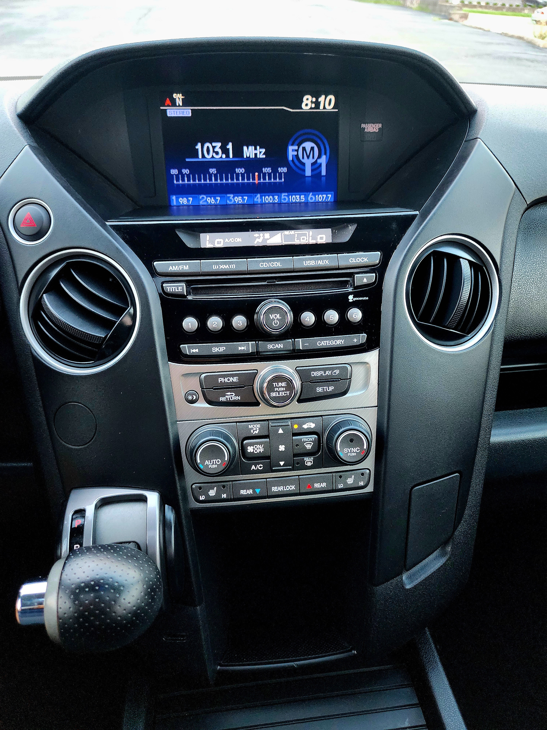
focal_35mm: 23
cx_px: 274
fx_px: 485
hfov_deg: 58.9
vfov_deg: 73.9
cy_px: 365
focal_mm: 6.4
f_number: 1.8
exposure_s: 1/26.5
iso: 640
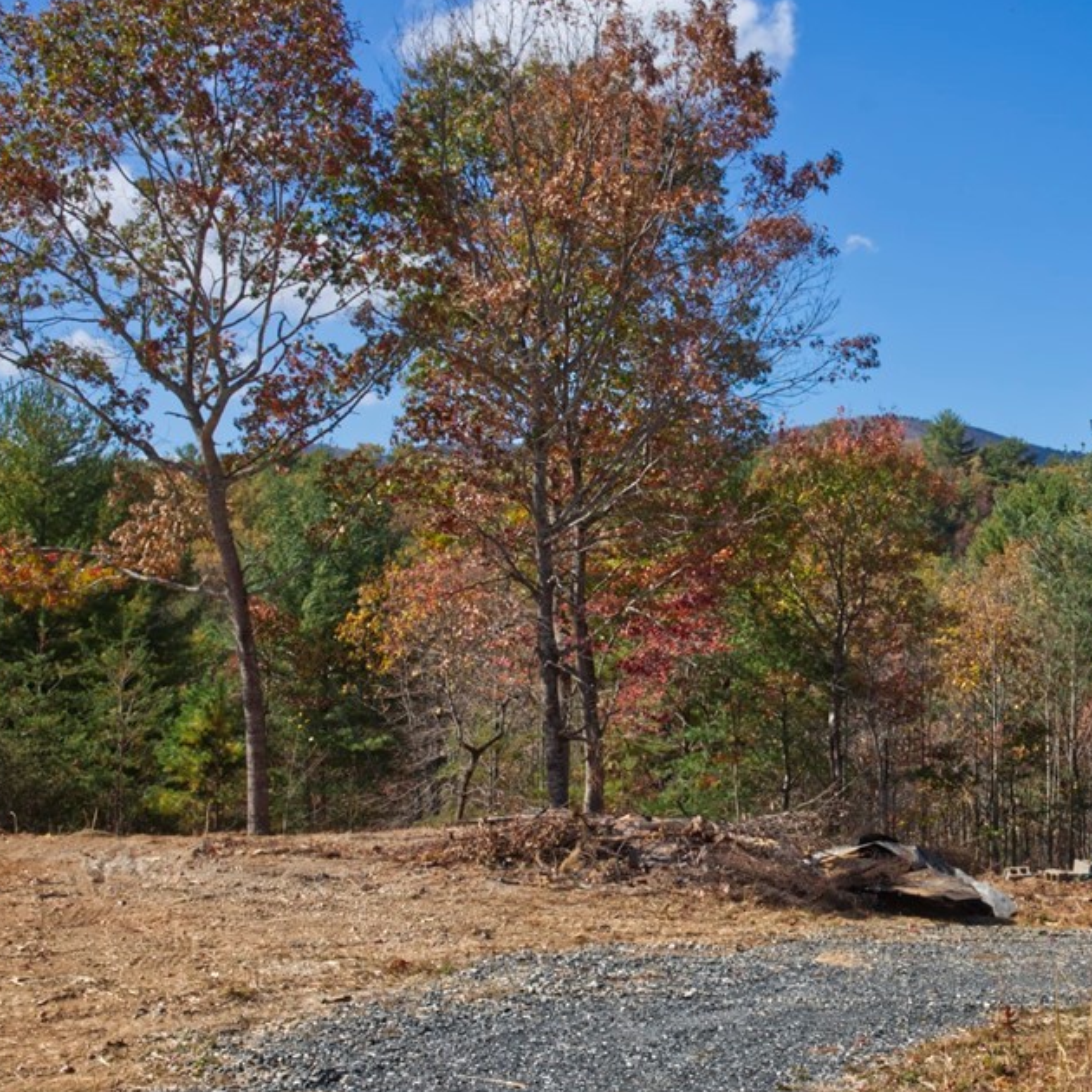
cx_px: 640
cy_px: 506
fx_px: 1463
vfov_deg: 40.9
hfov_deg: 40.8
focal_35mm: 41
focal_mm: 28
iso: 100
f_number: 11
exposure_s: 1/125
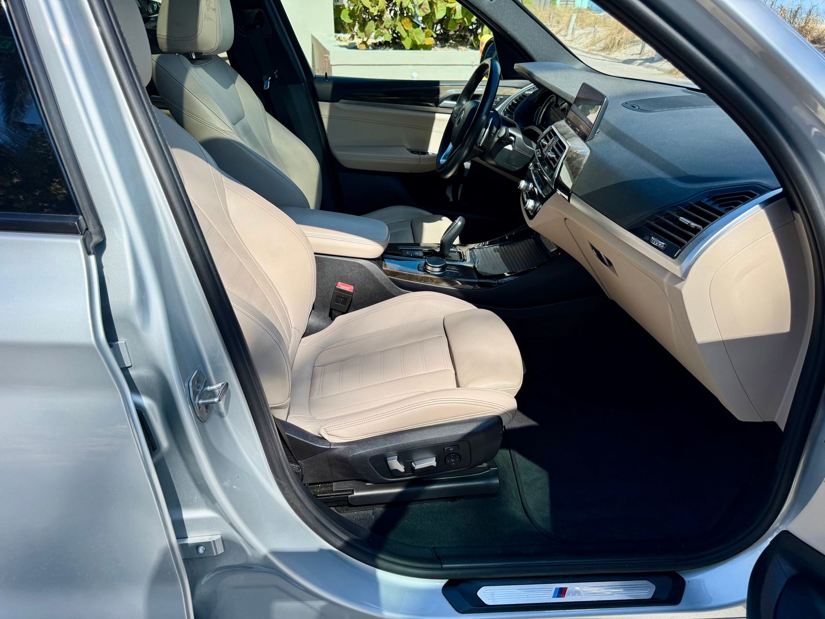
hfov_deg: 71.6
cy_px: 310
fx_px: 572
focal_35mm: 24
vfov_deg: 56.8
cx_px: 412
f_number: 1.78
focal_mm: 6.76
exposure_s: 1/2703
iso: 100
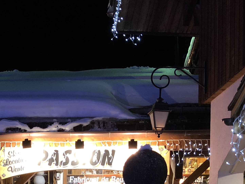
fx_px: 552
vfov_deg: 17.6
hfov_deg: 24.8
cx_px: 65
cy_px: 244
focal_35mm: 78
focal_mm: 4
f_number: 1.8
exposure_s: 1/17
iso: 64
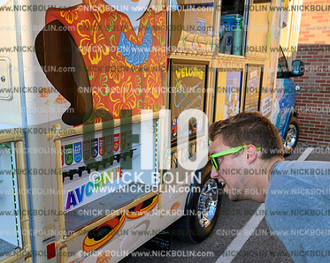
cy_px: 151
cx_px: 145
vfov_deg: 42.1
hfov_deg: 51.4
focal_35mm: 35
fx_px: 342
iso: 125
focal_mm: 24
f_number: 4
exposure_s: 1/200
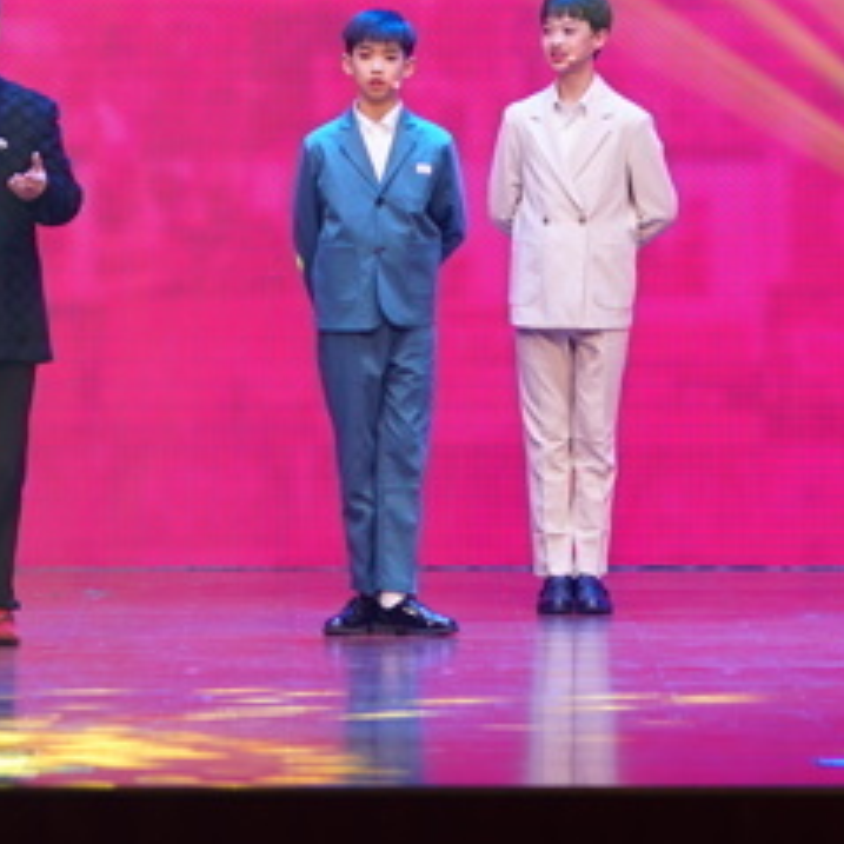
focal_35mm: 320
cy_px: -19
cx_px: 49
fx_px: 8827
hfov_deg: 5.5
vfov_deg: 5.5
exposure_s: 1/200
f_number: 3.2
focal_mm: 100
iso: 200
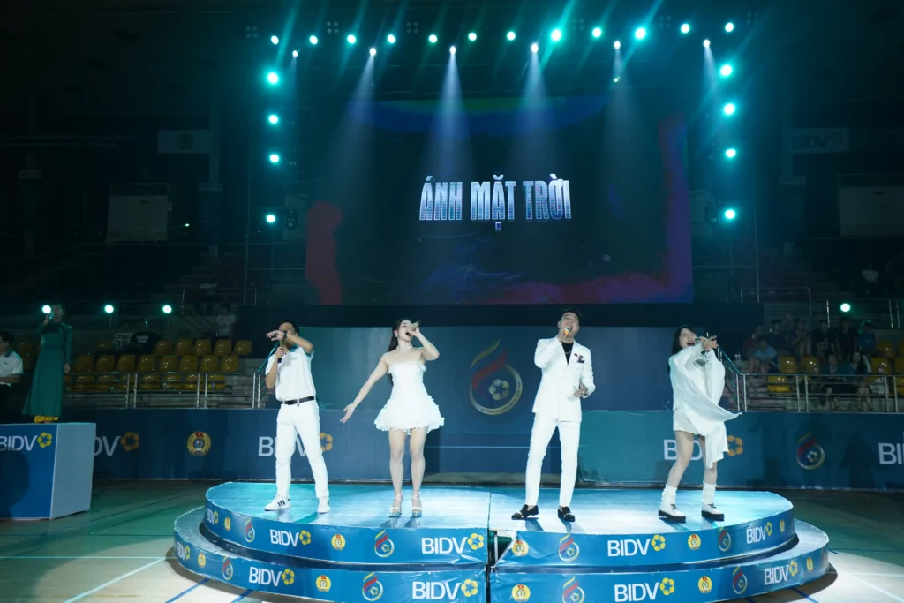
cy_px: 302
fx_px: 753
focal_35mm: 30
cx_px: 452
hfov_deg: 61.9
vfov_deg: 43.6
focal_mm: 30
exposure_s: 1/250
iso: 1000
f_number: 4
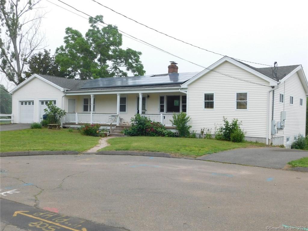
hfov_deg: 51.4
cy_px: 116
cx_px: 154
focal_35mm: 36
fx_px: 320
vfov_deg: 39.7
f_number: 3.5
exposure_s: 1/250
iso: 125
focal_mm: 6.3
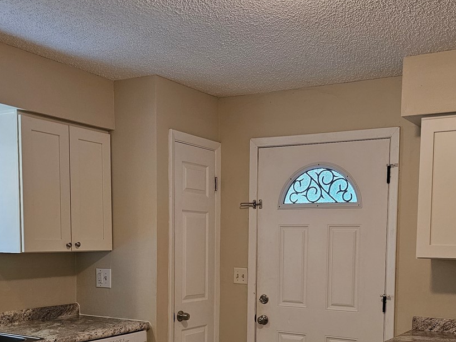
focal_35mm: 45
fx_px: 593
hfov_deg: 42.0
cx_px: 256
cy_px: 291
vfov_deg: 31.1
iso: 320
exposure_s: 1/120
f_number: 1.7
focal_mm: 6.3
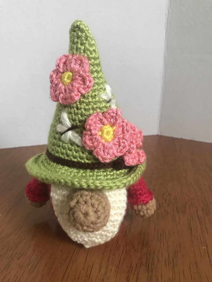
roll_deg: +0.0
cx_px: 106
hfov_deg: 49.7
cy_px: 141
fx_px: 229
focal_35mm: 28
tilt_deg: -20.4
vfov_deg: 63.4
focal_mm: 3.99
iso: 40
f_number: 1.8
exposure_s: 1/20
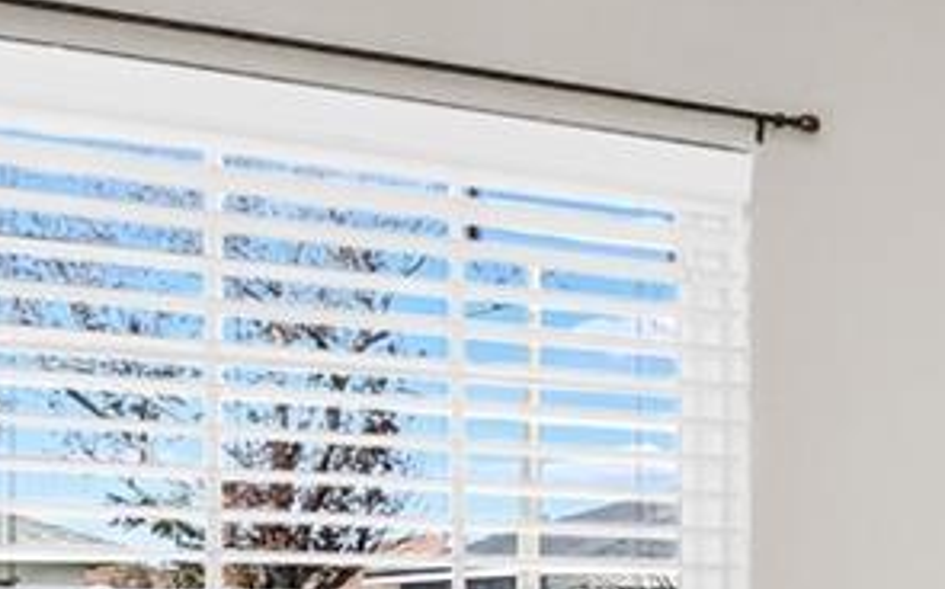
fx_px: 2136
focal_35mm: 83
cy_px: 611
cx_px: 2066
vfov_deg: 15.4
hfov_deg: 16.4
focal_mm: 10
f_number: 7.1
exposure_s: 1/100
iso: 100
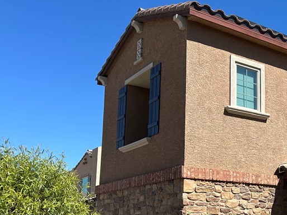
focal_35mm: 52
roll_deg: +0.4
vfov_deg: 27.7
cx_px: 277
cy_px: 159
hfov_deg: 34.0
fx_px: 431
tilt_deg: +9.1
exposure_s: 1/4115
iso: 50
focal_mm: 5.7
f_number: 1.5
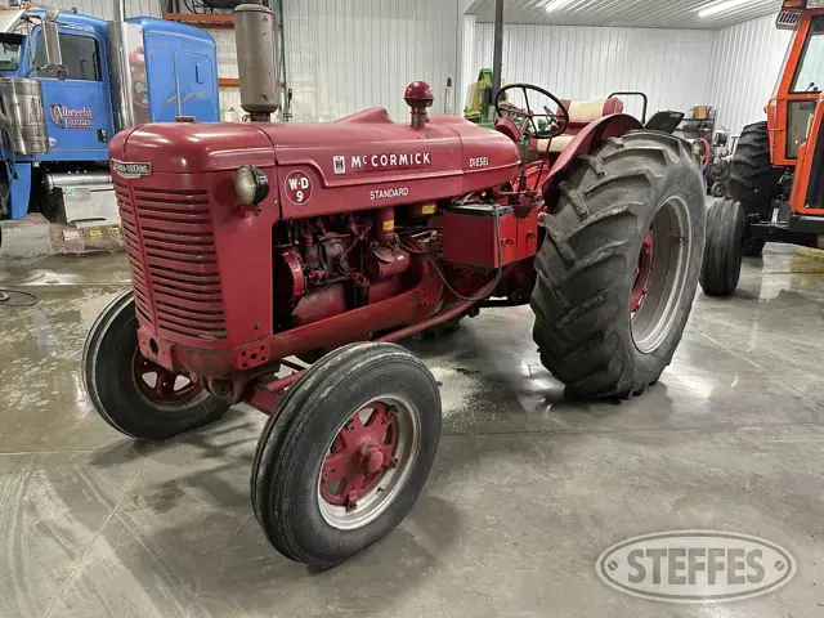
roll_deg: +0.1
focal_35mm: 24
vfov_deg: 56.8
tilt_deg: -16.4
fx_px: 571
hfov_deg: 71.6
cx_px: 412
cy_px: 309
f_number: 1.78
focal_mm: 6.86
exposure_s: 1/60
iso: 400
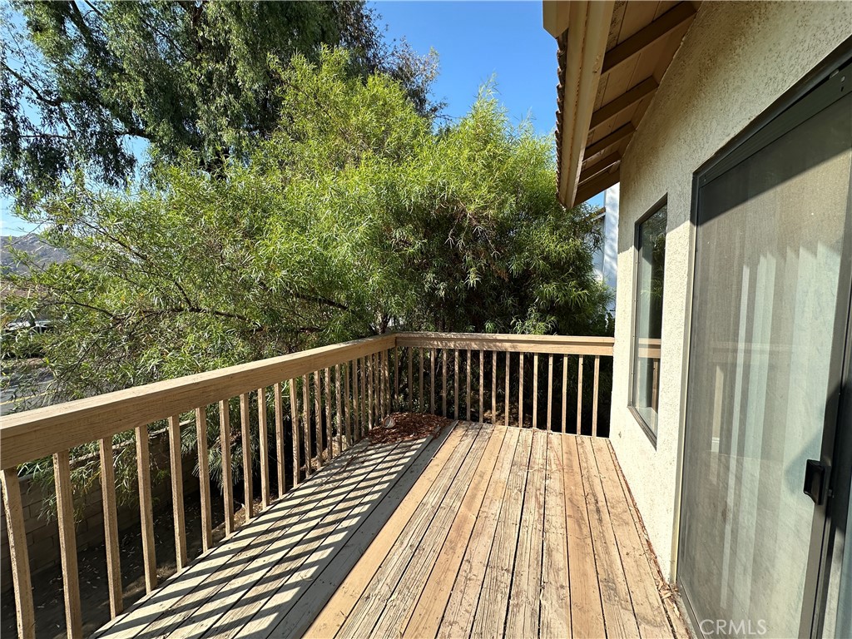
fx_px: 345
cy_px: 320
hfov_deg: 102.1
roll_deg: +0.0
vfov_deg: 85.7
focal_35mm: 14
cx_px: 426
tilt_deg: -0.9
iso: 40
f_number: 2.2
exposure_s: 1/698
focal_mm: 2.22
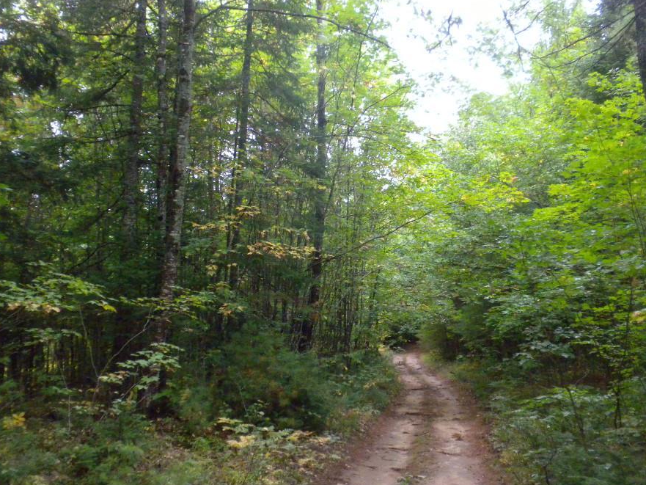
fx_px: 803
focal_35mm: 43
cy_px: 230
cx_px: 342
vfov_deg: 33.6
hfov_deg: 43.8
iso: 533
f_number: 3.5
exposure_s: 1/196
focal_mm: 6.6
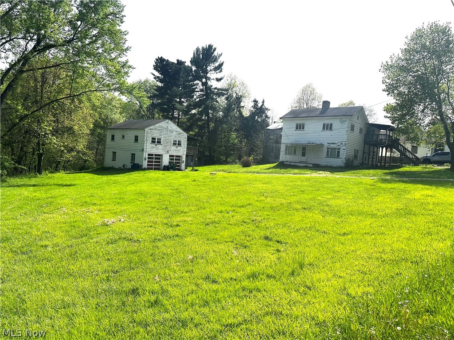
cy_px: 170
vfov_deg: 56.8
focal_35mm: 24
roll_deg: -4.8
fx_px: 315
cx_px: 227
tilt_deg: -1.3
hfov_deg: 71.6
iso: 80
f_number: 1.78
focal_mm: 6.86
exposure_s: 1/5525
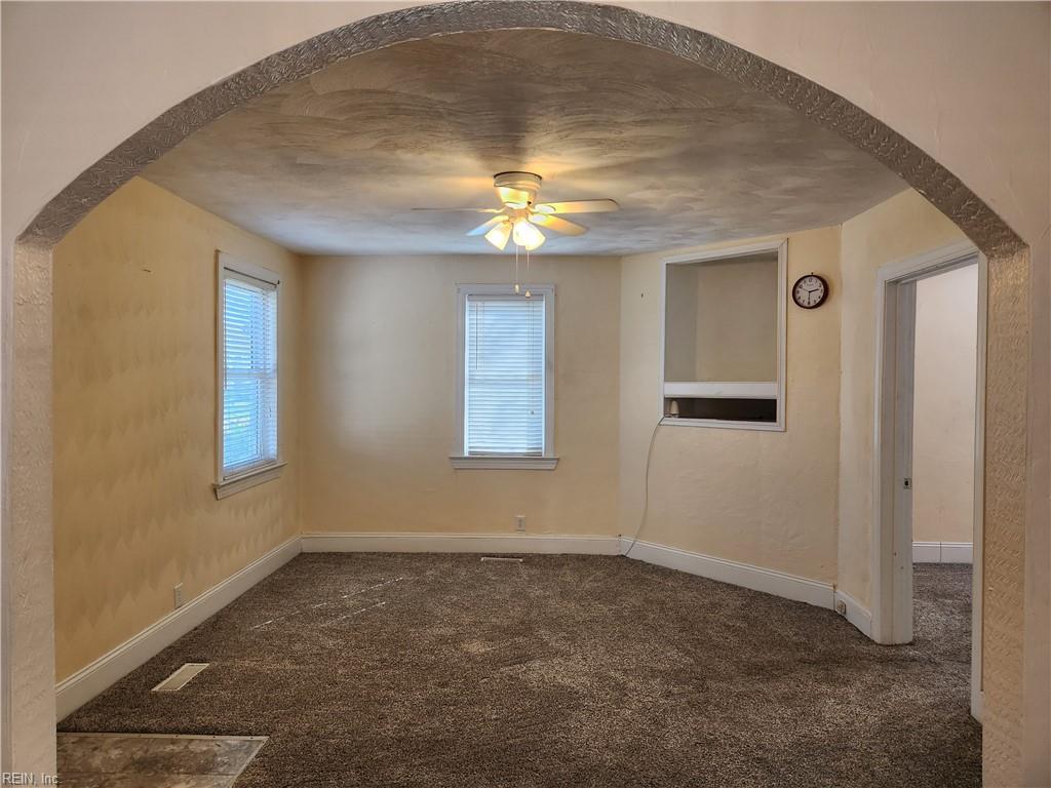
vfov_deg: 58.9
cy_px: 394
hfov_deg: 73.9
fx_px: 698
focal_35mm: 23
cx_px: 526
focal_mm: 5.4
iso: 125
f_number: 1.8
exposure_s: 1/120
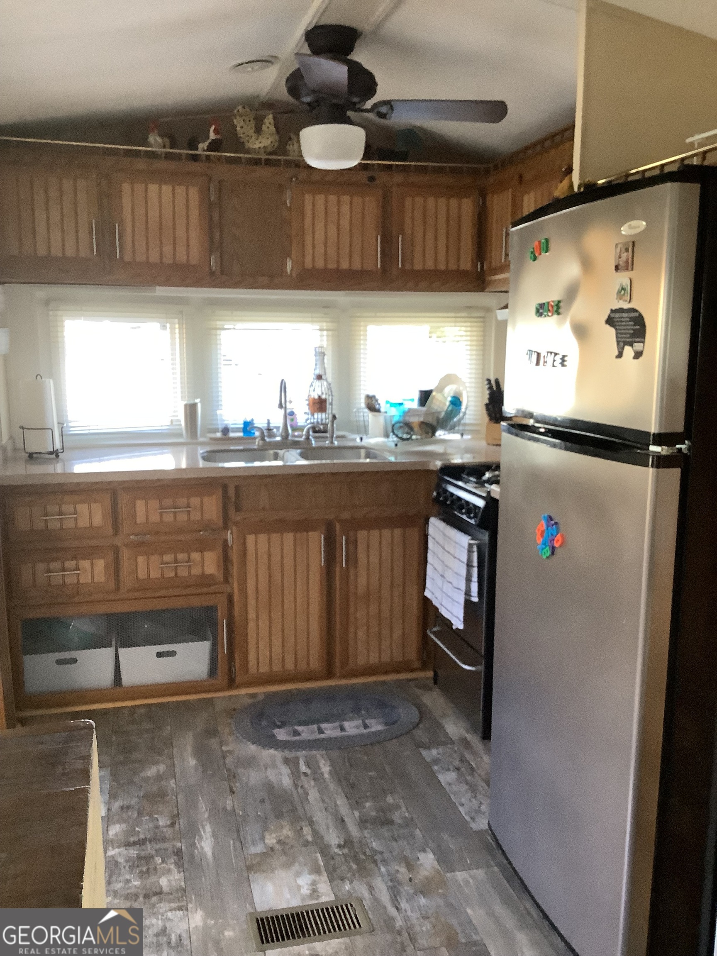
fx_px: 856
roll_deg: +1.1
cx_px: 358
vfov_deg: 58.4
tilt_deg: -8.3
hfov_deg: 45.4
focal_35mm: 31
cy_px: 478
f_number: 2.4
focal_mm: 3.3
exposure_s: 1/60
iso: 250
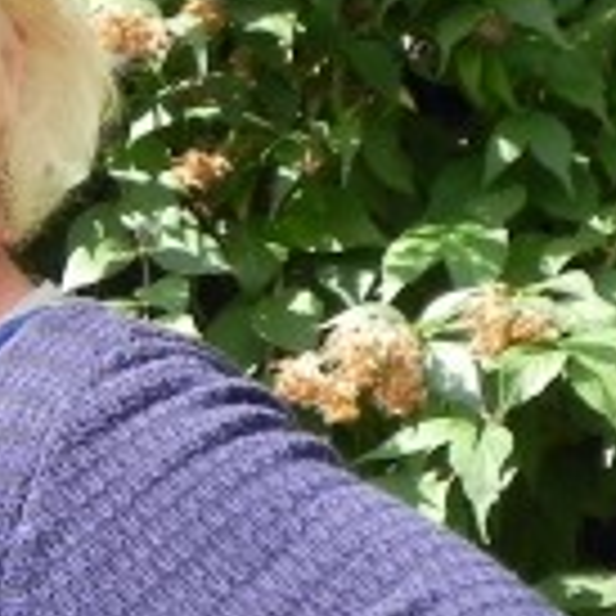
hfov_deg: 1.1
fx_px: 31448
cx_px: -189
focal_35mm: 1562
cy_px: 445
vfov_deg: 1.1
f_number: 5
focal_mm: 67.2
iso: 160
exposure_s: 1/143
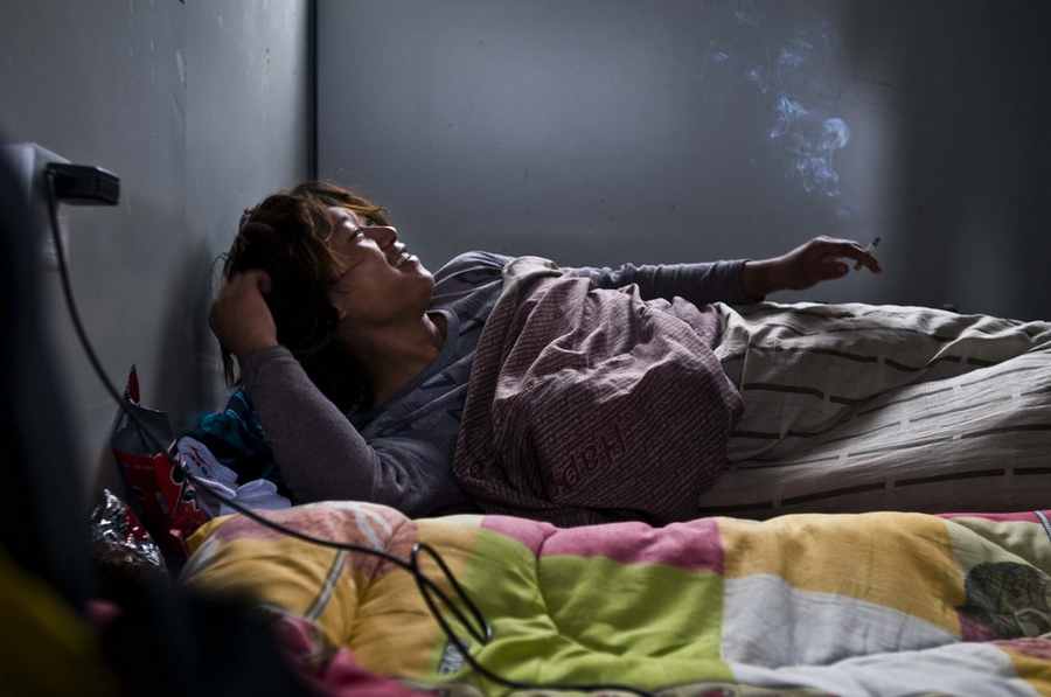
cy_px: 348
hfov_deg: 43.7
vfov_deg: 29.8
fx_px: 1312
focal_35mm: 45
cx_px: 526
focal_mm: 30
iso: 200
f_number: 3.2
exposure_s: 1/50
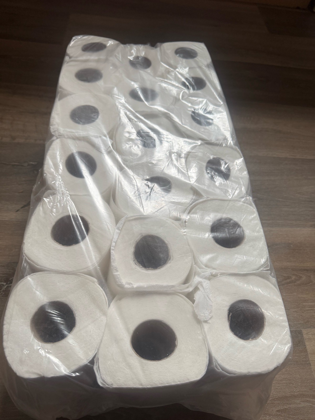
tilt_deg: -56.8
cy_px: 210
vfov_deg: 71.6
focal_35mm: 24
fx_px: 291
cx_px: 158
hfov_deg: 56.8
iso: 200
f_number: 1.78
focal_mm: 6.76
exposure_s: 1/98
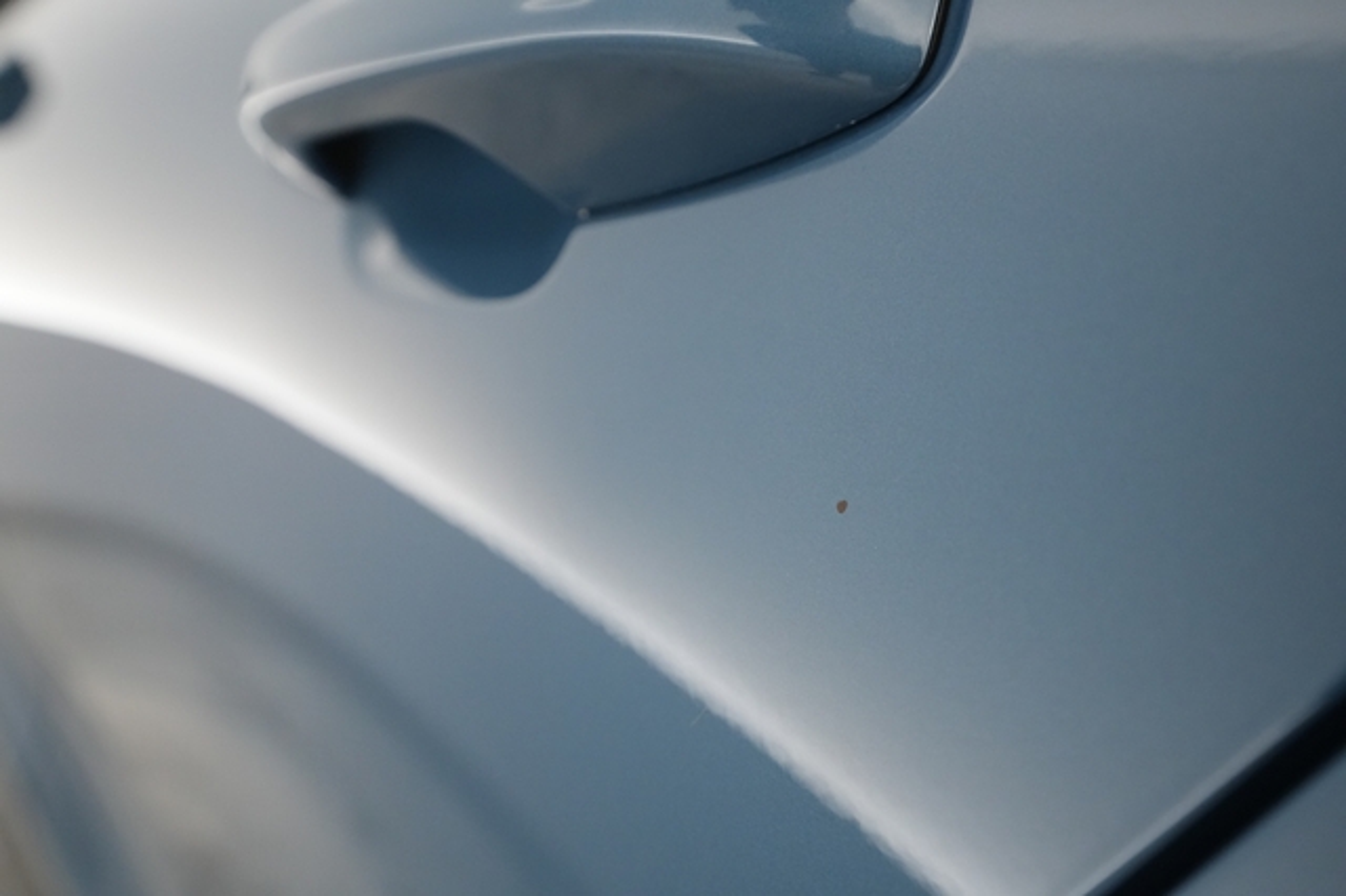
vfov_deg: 46.4
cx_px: 673
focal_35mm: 28
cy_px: 448
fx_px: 1046
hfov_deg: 65.5
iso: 5000
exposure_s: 1/125
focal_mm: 28
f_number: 5
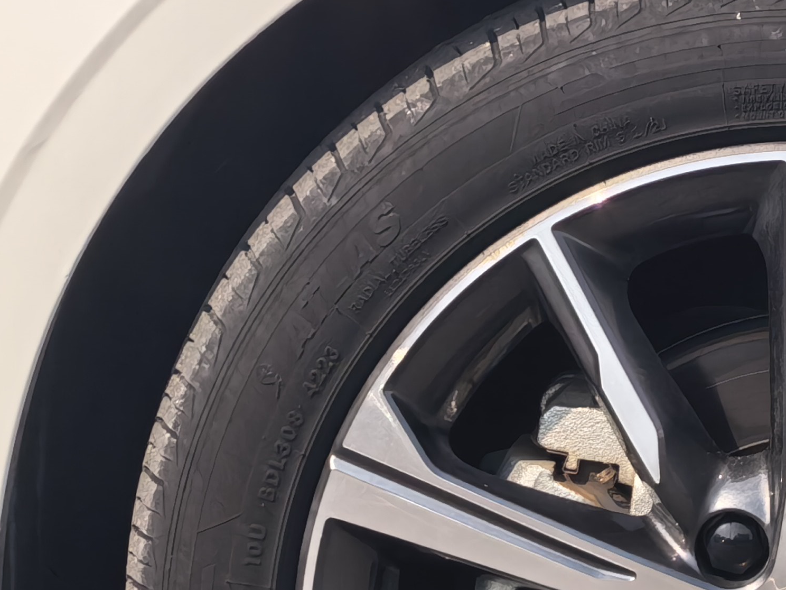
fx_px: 4564
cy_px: 598
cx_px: 848
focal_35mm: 201
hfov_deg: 9.7
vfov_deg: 7.4
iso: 50
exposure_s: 1/7519
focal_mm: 6.98
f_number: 2
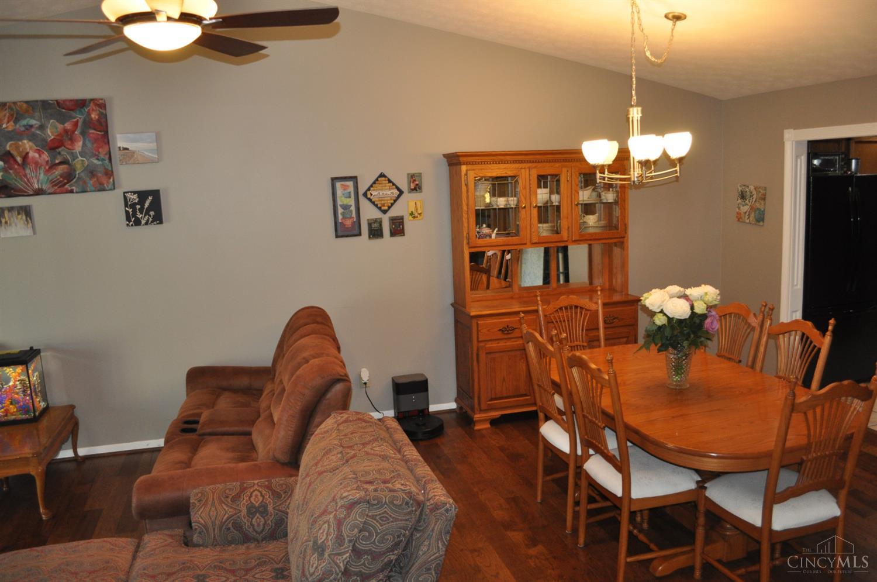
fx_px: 657
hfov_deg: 67.5
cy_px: 291
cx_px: 438
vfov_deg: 47.8
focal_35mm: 27
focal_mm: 18
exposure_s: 1/60
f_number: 3.5
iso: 800
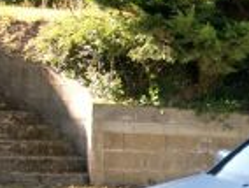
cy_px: 262
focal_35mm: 108
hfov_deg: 16.7
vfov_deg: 13.2
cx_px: 361
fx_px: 778
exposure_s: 1/125
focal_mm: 5.7
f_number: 2.9
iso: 80
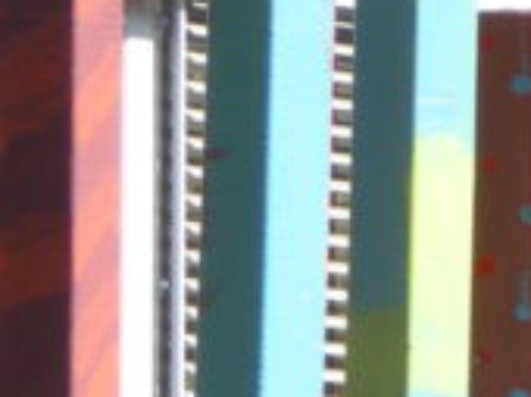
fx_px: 9068
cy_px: 978
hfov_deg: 3.3
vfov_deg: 2.5
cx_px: 1293
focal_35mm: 592
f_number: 4.9
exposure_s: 1/160
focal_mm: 16.1
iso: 80
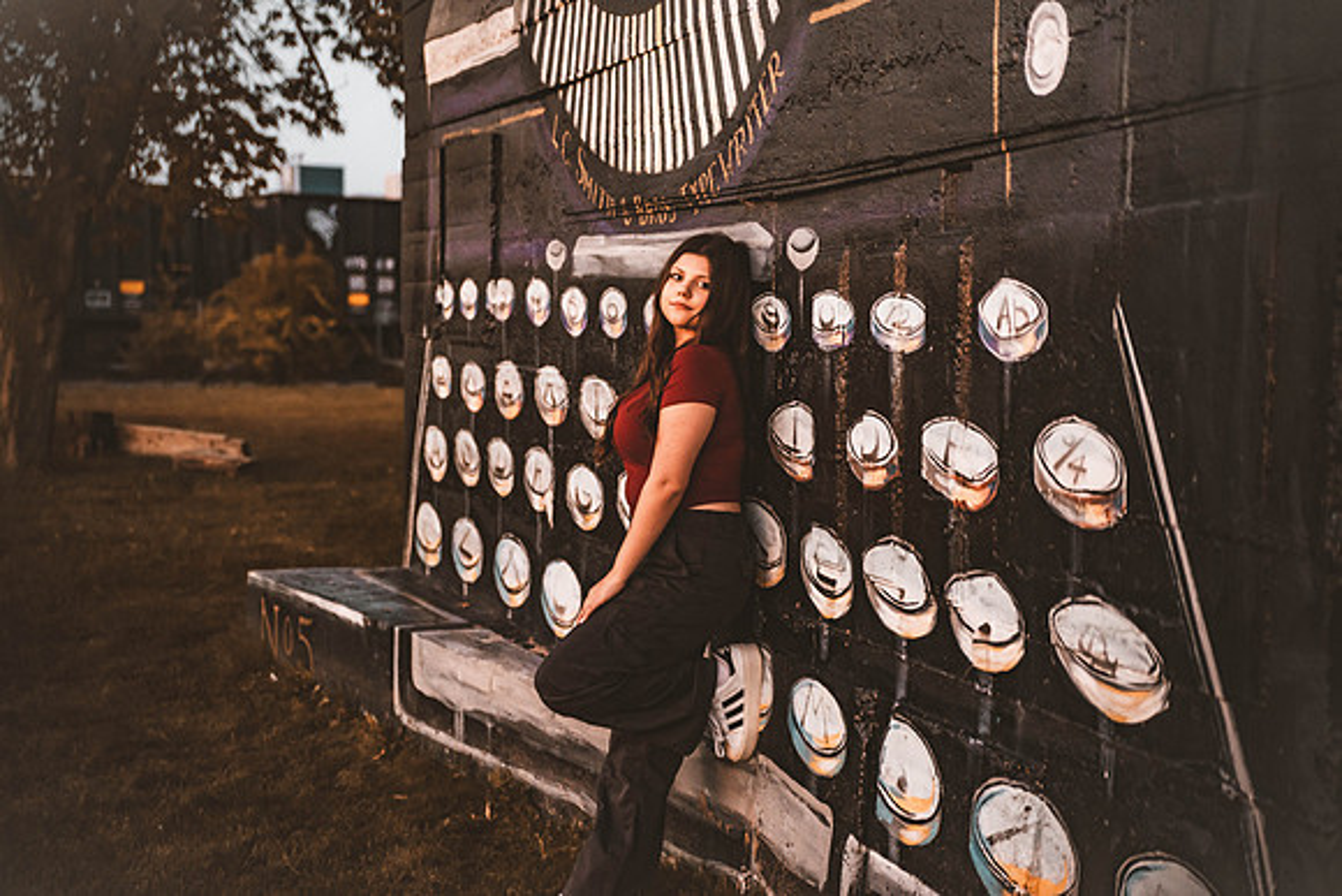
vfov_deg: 22.6
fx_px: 2237
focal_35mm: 60
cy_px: 448
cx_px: 671
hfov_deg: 33.4
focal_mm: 60
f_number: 2.8
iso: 1000
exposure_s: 1/100
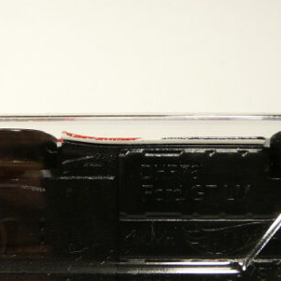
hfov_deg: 24.6
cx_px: 165
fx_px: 643
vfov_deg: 24.6
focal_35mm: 70
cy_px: 183
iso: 100
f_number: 2.8
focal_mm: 4.6
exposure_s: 1/60
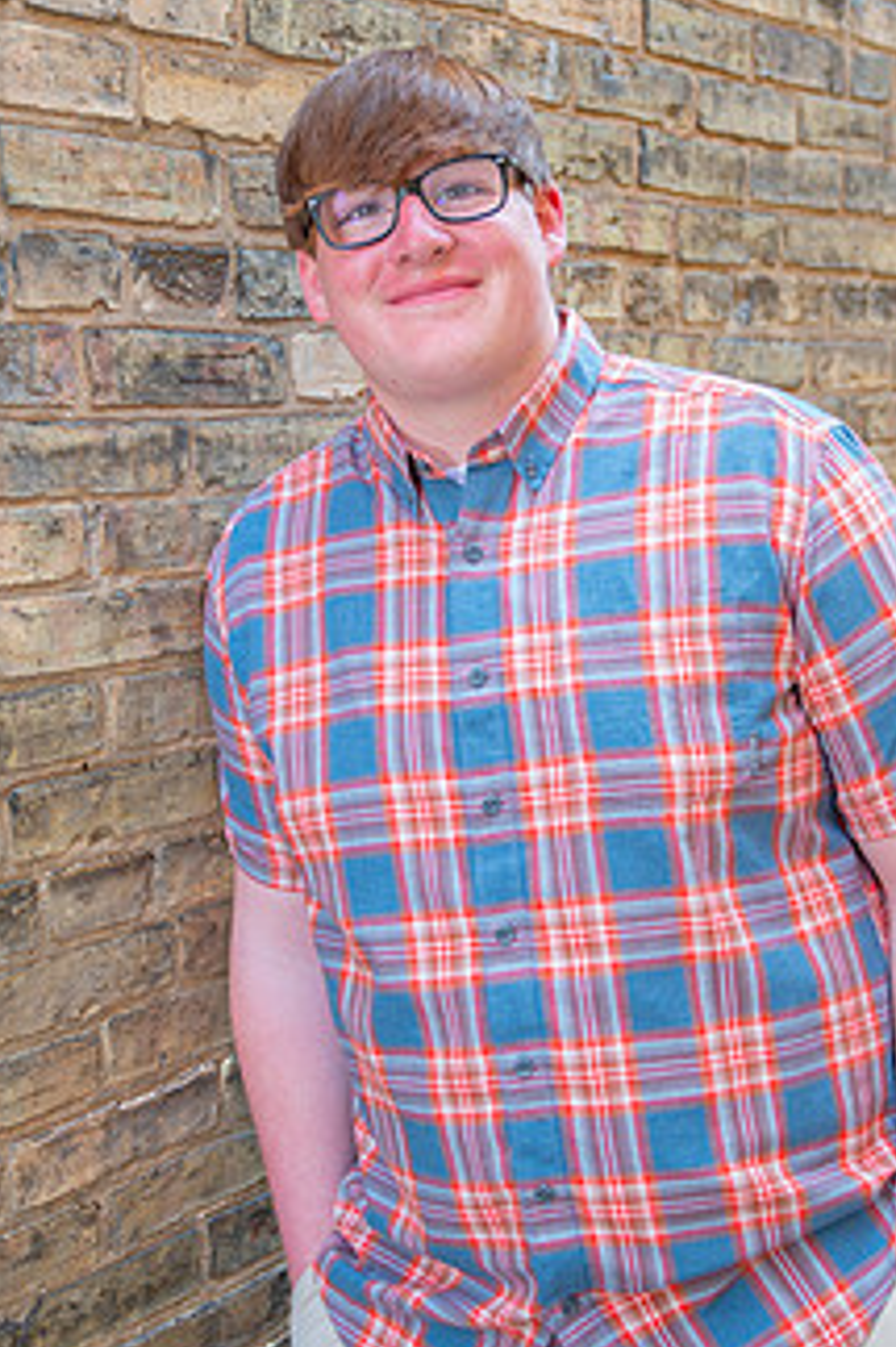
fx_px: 1981
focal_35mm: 53
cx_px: 508
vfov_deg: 37.5
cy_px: 717
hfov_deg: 25.5
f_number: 2.8
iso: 320
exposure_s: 1/125
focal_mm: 38
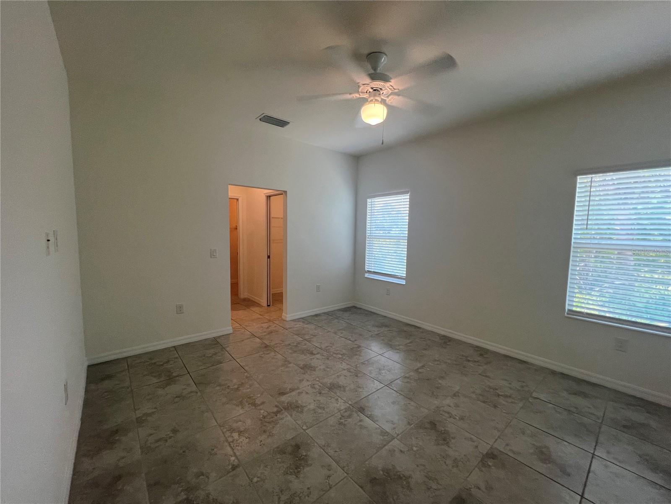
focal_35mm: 13
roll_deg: -1.1
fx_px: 252
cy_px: 252
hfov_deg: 106.2
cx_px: 336
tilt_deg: -4.8
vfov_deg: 89.9
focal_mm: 1.57
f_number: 1.8
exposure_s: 1/120
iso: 125
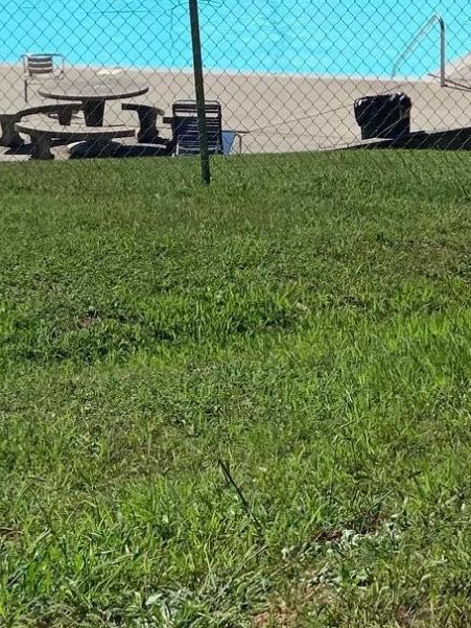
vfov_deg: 11.2
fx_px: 3137
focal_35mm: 173
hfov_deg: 8.6
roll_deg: +2.5
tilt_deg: -5.9
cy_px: -123
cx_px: 92
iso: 16
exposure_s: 1/1712
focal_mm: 6
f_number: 2.4
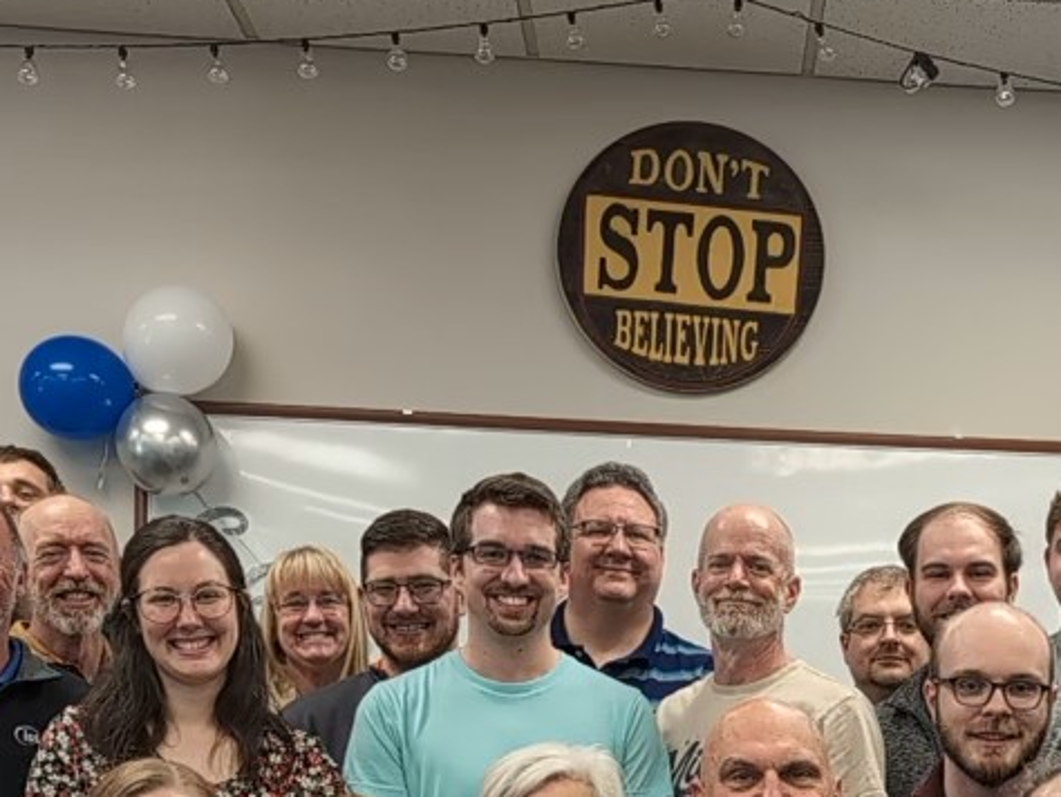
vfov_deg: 20.1
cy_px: 990
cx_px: 877
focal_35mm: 68
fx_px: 2085
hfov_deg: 27.9
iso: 22
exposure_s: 1/24
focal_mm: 6.9
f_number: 1.68
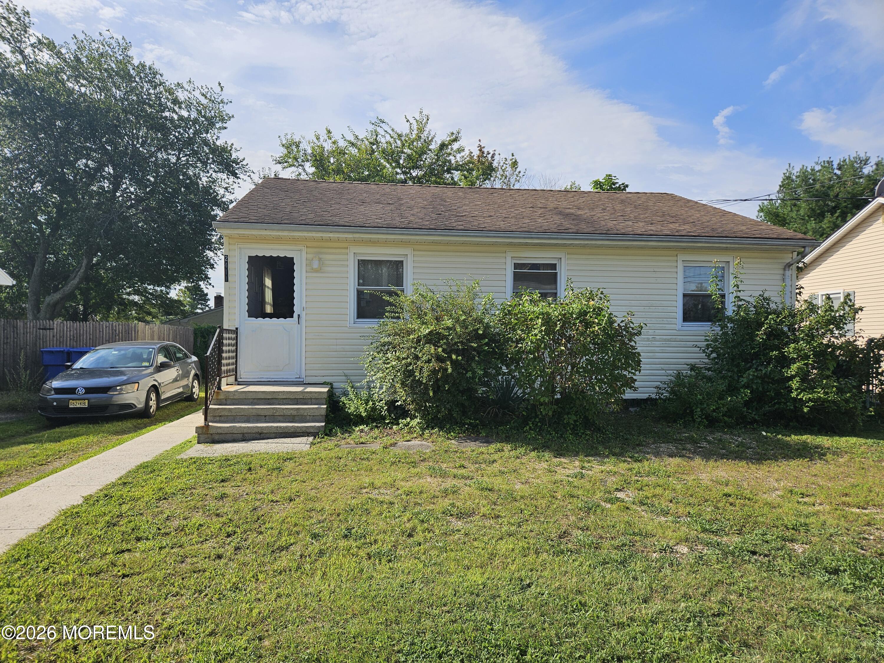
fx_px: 587
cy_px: 332
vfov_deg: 58.9
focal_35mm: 23
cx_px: 442
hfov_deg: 73.9
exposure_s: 1/2077
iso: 25
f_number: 1.8
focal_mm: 5.4
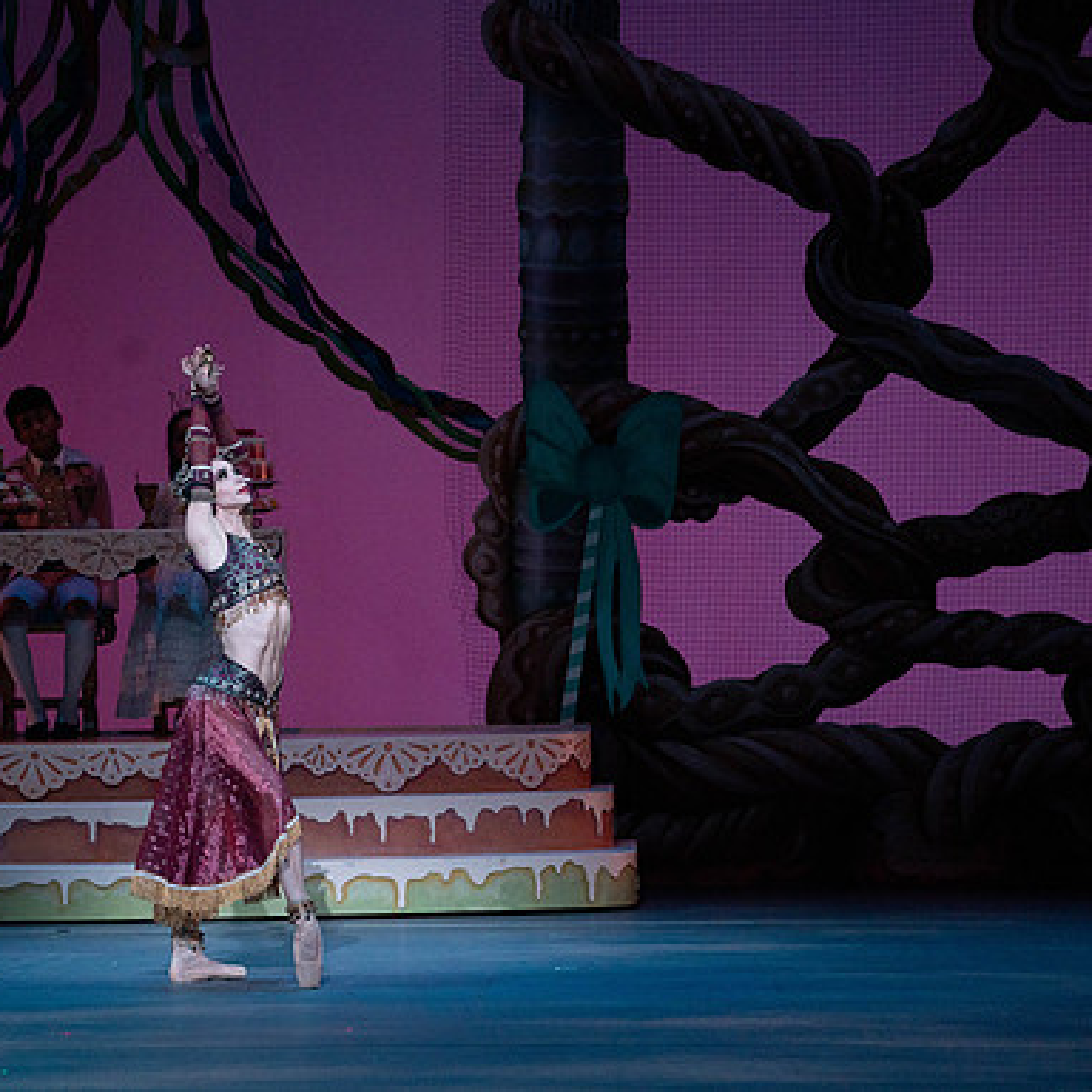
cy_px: 545
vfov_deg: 6.8
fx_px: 9172
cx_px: 282
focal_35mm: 257
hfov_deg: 6.8
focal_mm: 200
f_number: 5.6
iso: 3200
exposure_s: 1/320
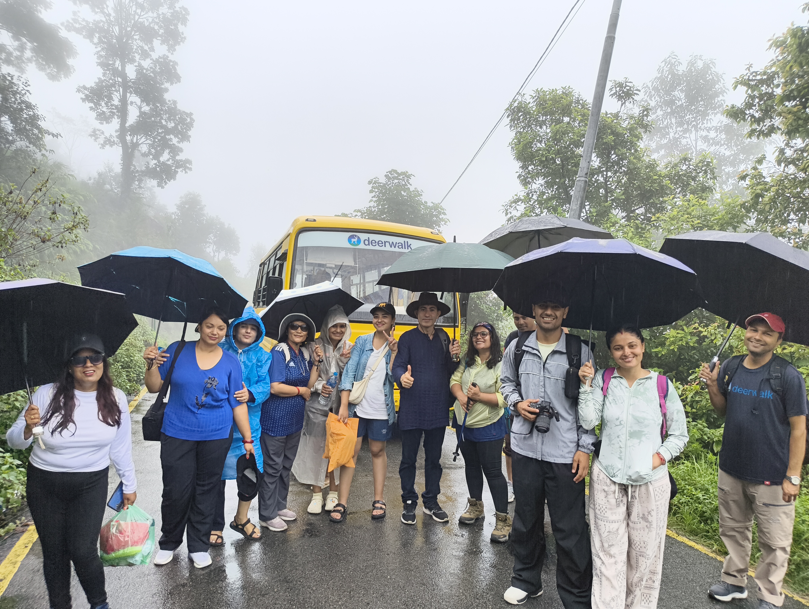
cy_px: 304
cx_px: 404
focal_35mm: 24
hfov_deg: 71.5
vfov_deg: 56.9
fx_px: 562
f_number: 1.87
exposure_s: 1/208
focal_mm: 5.56
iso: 100
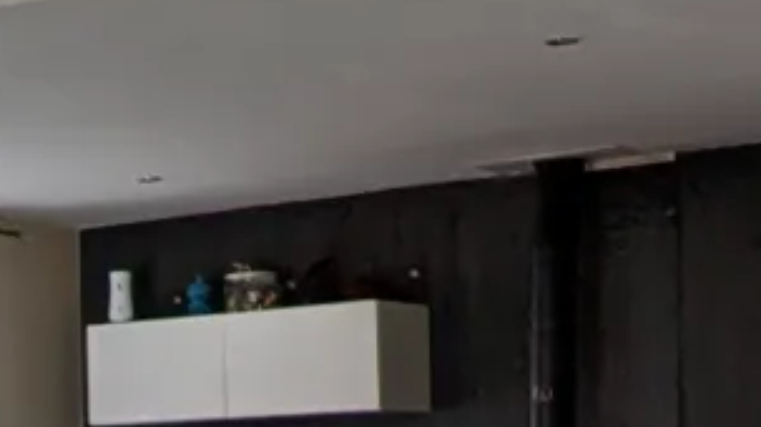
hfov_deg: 21.6
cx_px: -198
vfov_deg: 13.1
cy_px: 492
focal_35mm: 90
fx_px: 1815
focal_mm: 1.95
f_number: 2.2
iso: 43
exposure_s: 1/166
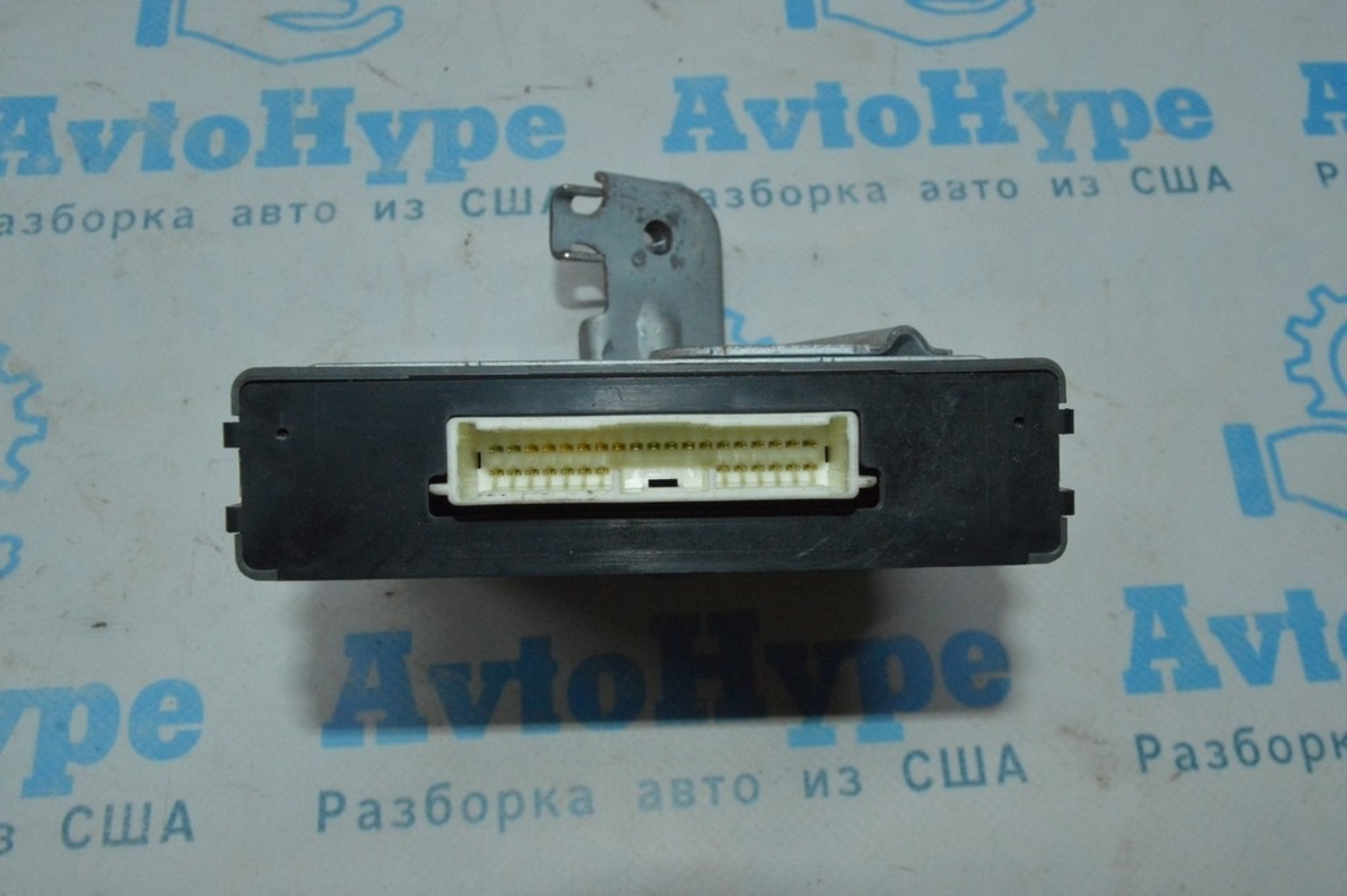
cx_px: 674
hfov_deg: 57.3
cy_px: 448
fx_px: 1234
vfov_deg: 39.9
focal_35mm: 33
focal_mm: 22
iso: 3200
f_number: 16
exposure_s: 1/200
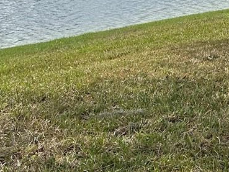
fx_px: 688
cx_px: 263
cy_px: -71
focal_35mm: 104
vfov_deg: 13.5
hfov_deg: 18.1
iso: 80
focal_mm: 6.86
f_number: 1.78
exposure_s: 1/3717
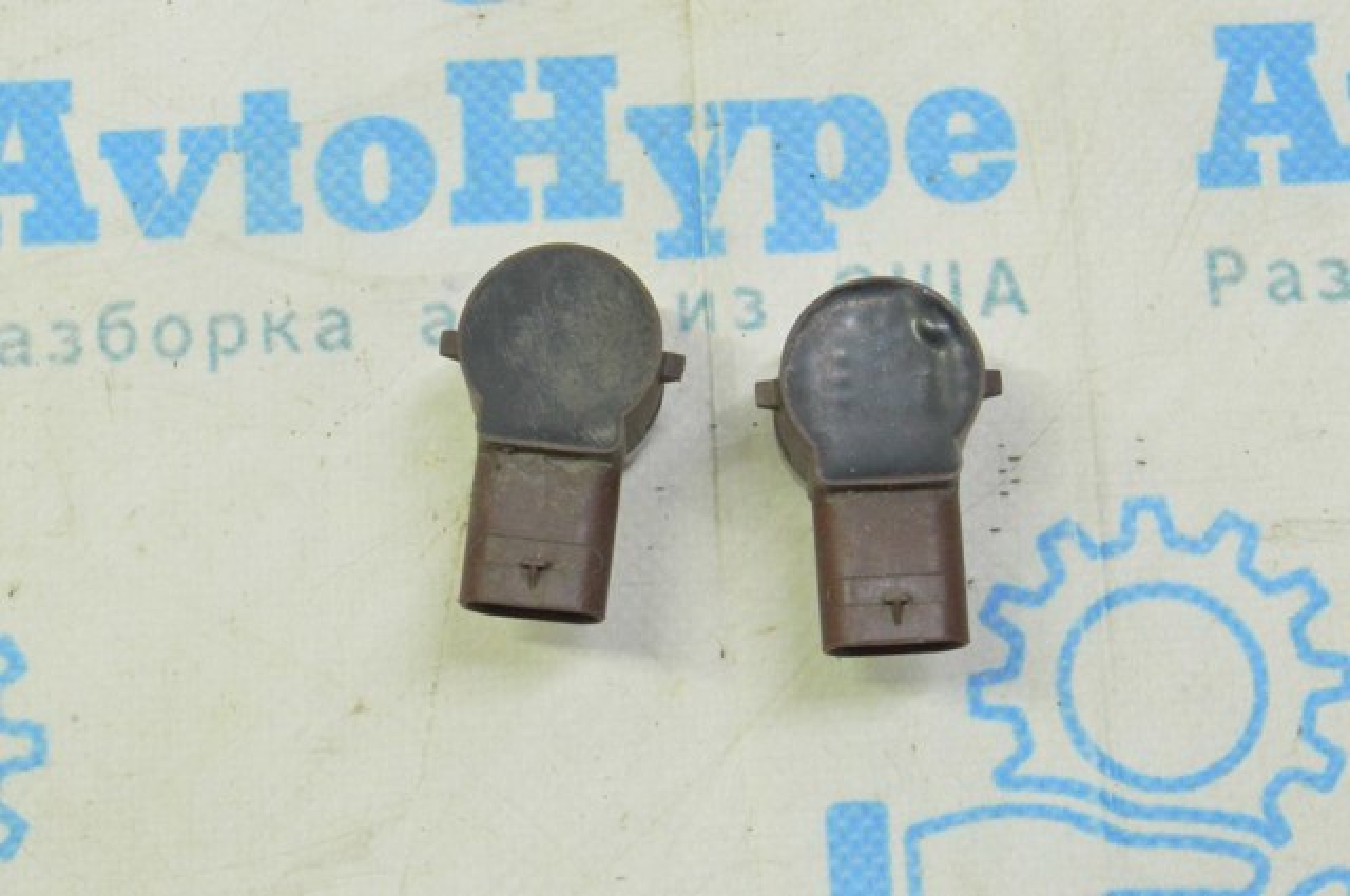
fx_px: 3090
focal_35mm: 82
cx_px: 675
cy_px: 448
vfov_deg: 16.5
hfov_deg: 24.6
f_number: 20
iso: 6400
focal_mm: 55
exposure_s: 1/20
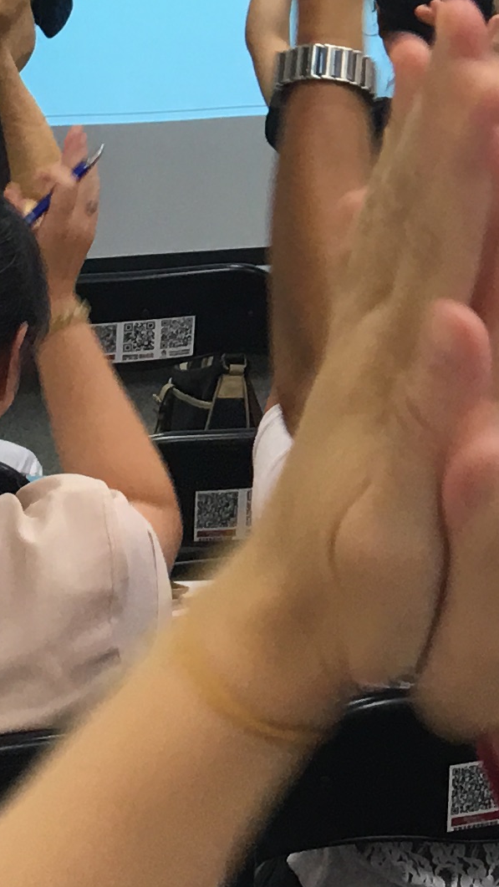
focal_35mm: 120
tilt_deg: -2.9
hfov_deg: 9.7
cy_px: -48
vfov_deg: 17.4
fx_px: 2824
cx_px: 835
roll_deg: -0.7
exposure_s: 1/30
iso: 25
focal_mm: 4.15
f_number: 2.2
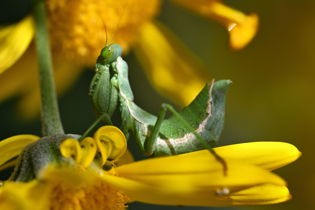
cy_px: 105
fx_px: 1312
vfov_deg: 9.1
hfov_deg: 13.7
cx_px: 158
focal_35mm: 150
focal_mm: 150
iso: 640
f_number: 11
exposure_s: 1/1000
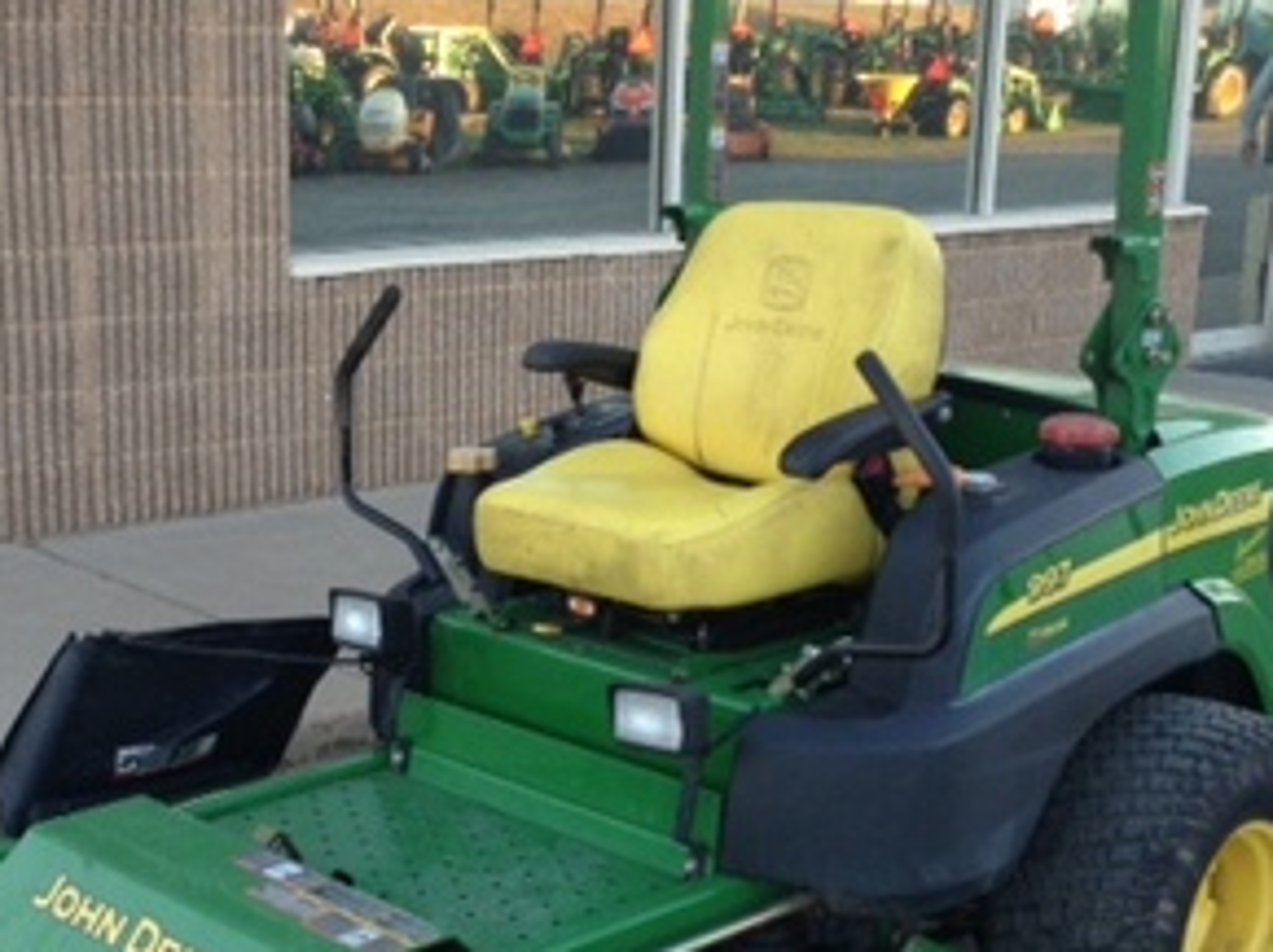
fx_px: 2278
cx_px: 505
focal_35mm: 62
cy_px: 597
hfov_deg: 31.1
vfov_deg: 23.6
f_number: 2.4
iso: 80
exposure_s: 1/120
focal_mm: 4.13
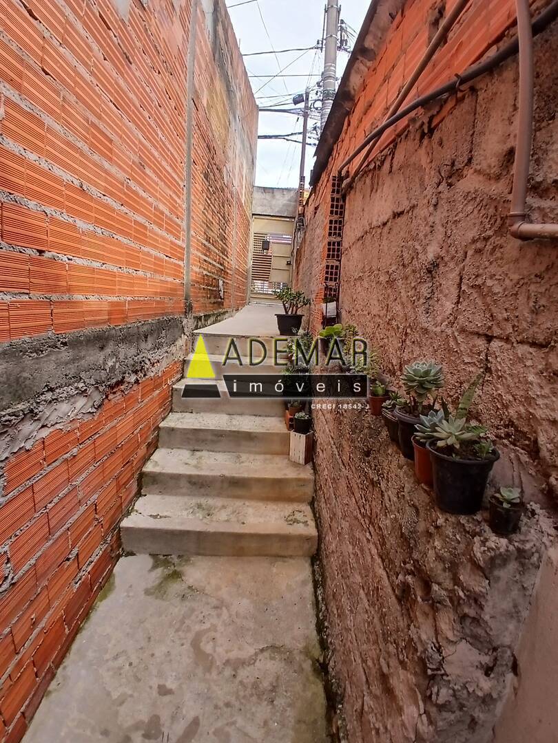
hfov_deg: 74.7
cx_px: 279
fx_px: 365
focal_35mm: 17
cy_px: 372
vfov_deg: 91.0
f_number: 2.2
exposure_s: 1/270
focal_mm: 1.4
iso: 50
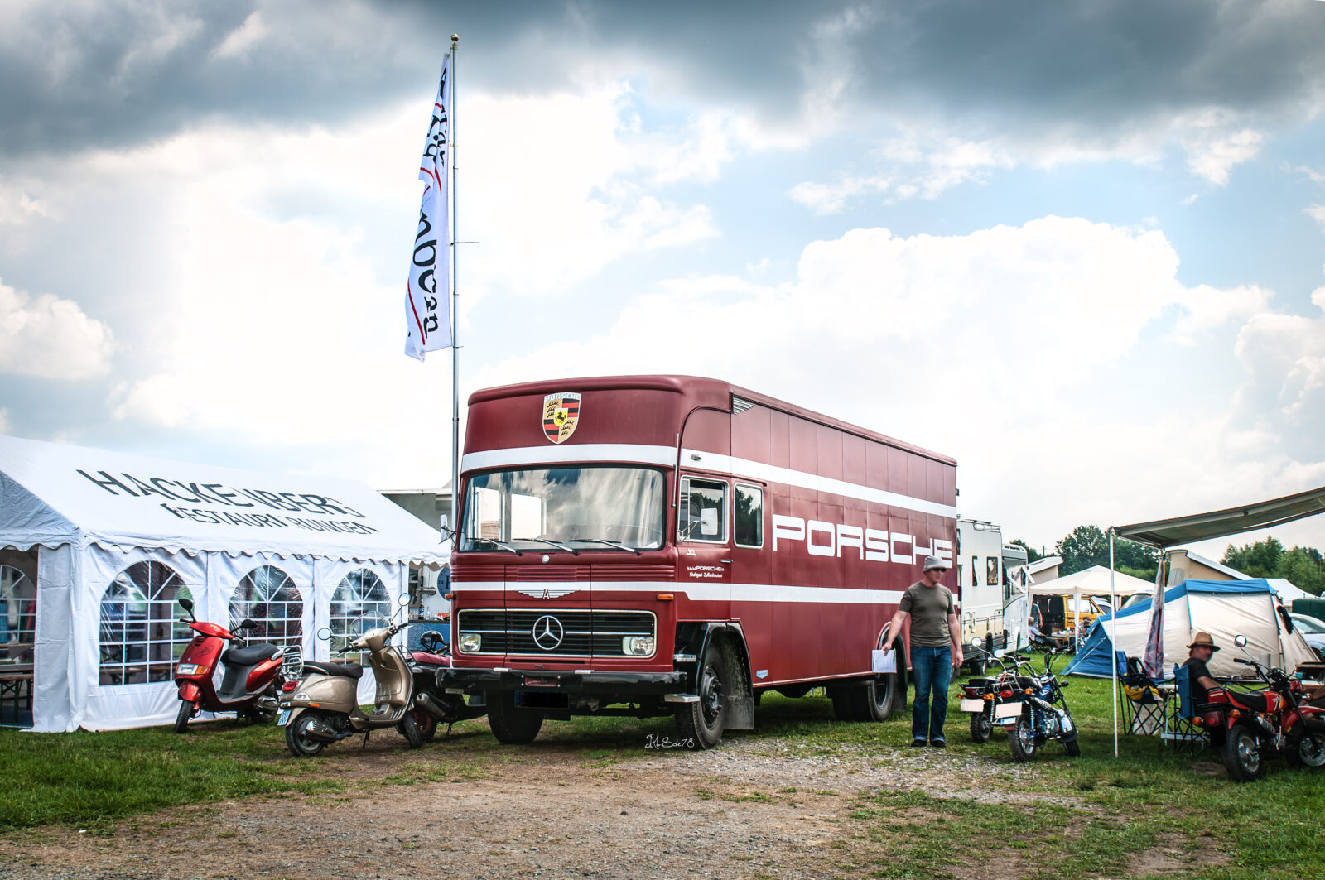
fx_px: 1323
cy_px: 440
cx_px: 662
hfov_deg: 53.2
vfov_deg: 36.8
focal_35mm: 36
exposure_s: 1/400
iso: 160
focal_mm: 24
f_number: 7.1
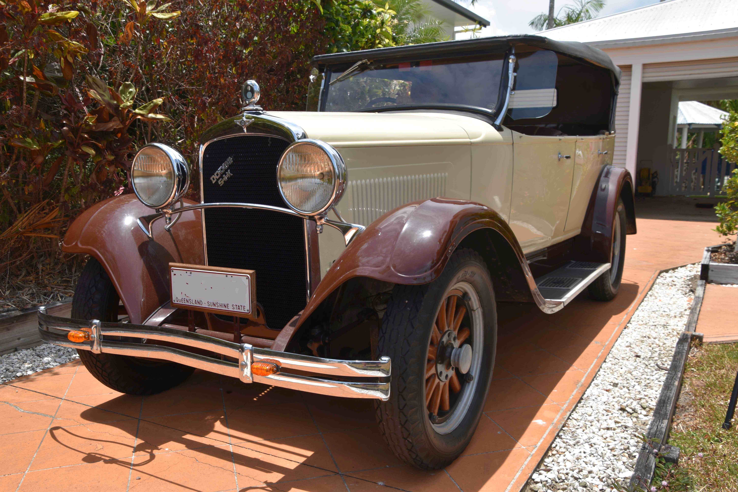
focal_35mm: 33
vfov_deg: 40.0
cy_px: 246
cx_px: 369
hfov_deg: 57.2
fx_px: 676
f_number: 7.1
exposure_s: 1/200
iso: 100
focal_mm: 22
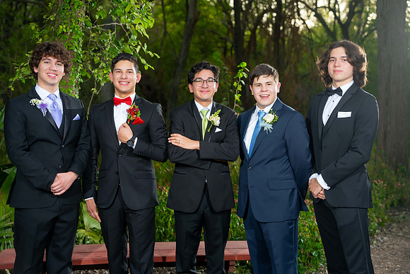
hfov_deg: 33.9
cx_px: 205
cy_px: 137
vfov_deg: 23.0
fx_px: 672
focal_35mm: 59
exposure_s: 1/200
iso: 160
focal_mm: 59
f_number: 3.2
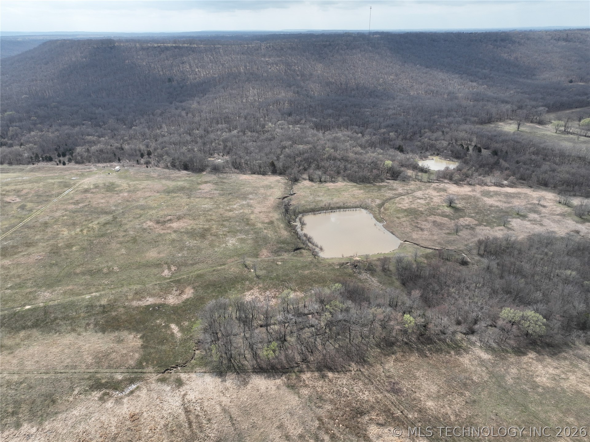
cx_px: 295
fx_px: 409
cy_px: 221
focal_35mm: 24
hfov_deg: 71.6
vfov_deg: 56.8
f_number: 2.8
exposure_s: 1/1600
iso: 130
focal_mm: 12.29
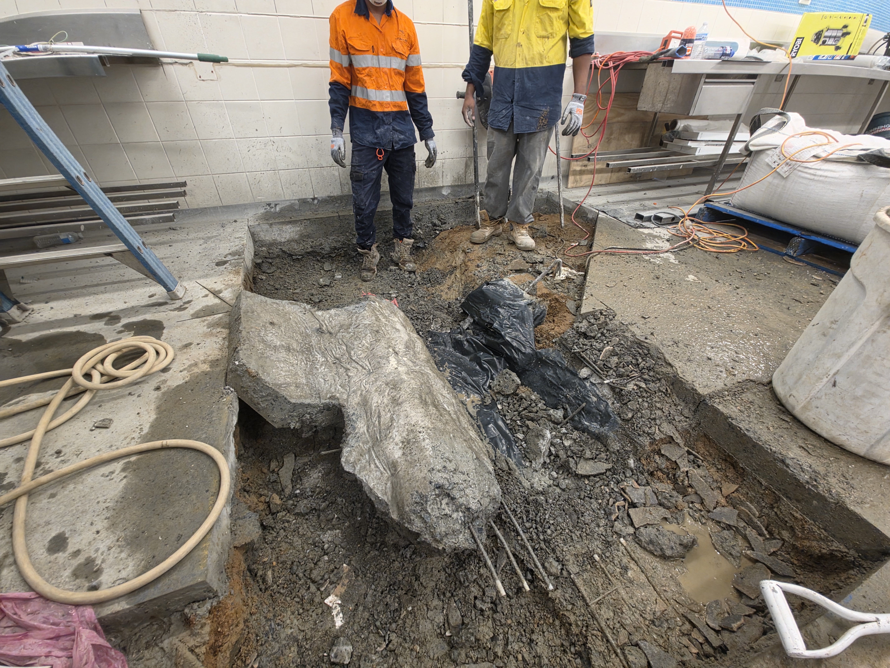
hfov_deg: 106.2
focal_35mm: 13
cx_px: 445
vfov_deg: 89.9
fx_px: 334
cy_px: 334
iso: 250
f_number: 1.9
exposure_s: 1/100
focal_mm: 2.2
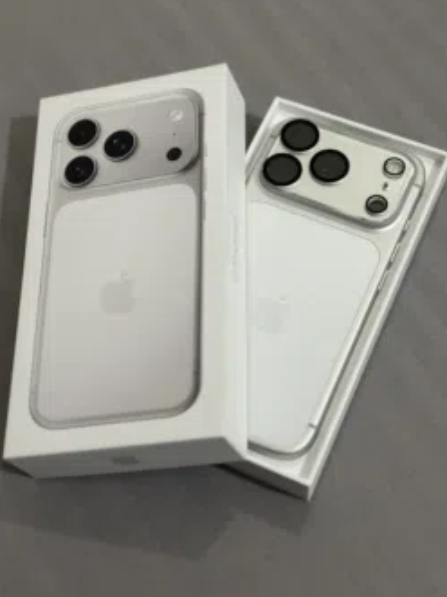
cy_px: 269
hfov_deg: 25.2
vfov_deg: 33.2
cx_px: 211
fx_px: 999
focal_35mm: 58
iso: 320
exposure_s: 1/50
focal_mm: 6.86
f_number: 1.78
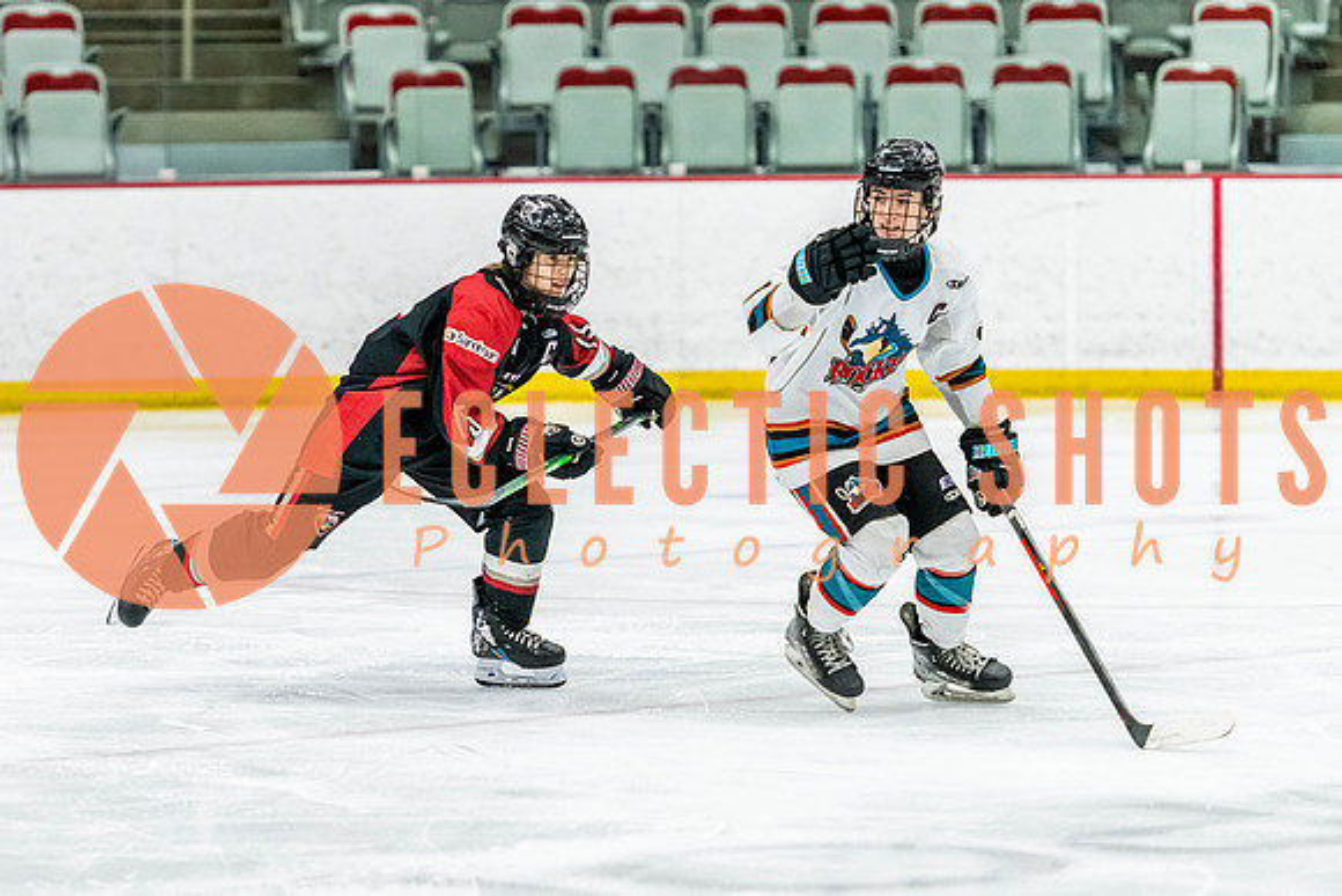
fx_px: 8183
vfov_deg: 6.3
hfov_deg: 9.4
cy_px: 448
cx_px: 445
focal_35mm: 219
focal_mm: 155
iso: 2500
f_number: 2.8
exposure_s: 1/640
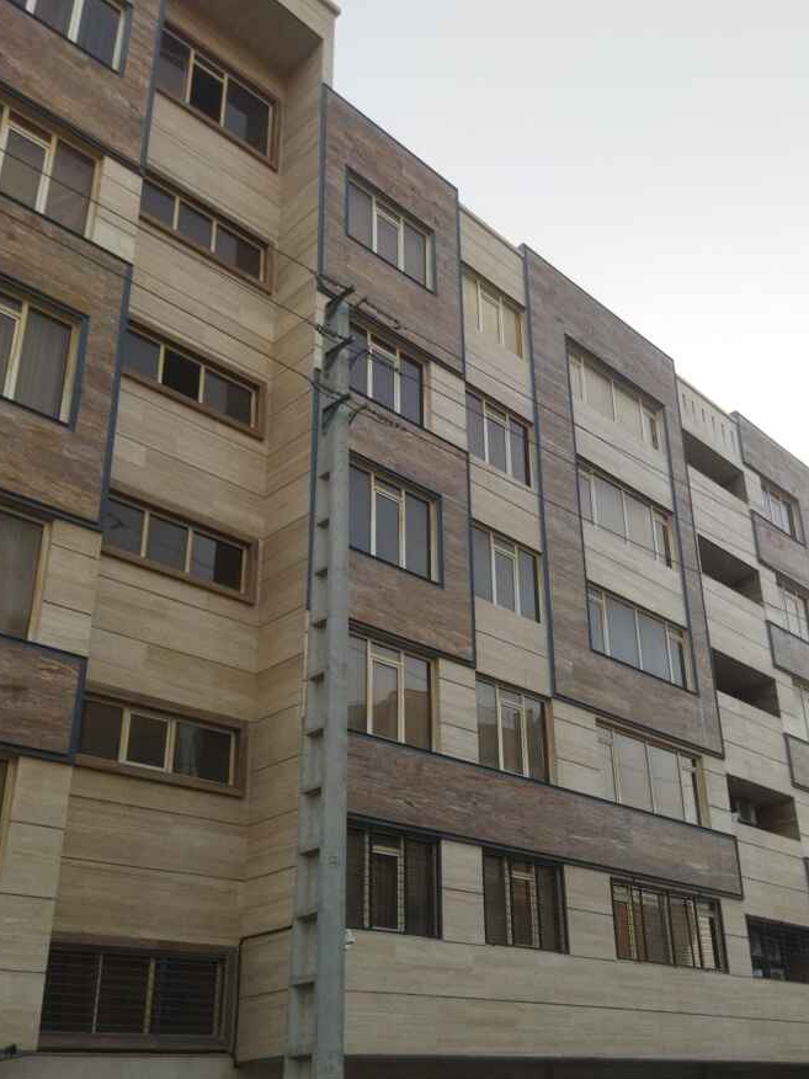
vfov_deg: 49.9
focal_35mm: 37
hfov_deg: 38.2
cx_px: 537
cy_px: 639
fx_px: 1153
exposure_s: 1/215
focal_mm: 4.71
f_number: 1.79
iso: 99
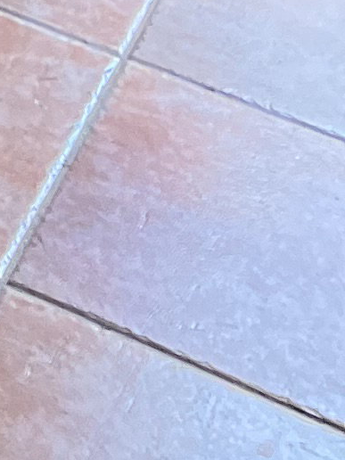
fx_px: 2698
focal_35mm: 203
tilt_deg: -9.2
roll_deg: +0.2
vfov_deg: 7.3
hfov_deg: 6.2
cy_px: -1329
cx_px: -1002
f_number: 1.6
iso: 125
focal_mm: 5.1
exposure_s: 1/60
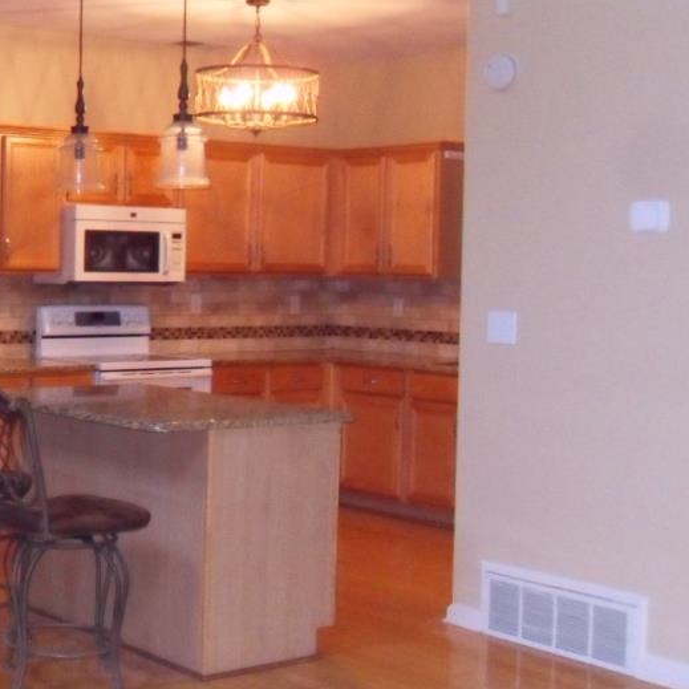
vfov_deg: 28.2
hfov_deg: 26.9
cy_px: 328
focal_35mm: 61
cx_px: 32
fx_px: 1374
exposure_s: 1/45
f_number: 3.5
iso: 640
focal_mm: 6.3
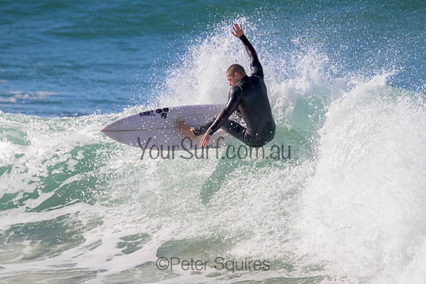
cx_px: 234
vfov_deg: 1.3
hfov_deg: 2.0
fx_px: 12482
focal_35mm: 1055
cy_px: 173
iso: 720
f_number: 11
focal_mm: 800
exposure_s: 1/2000
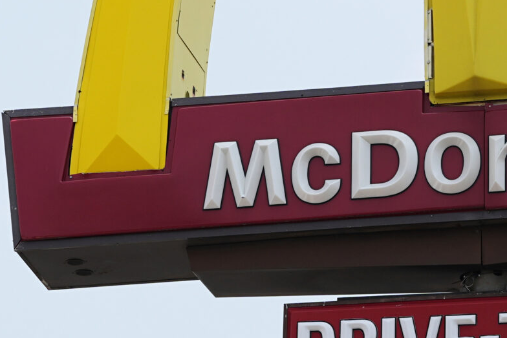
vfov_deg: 3.9
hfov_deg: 5.8
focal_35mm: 356
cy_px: -24
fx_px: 5014
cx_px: 468
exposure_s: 1/1250
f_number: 6.3
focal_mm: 109
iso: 250
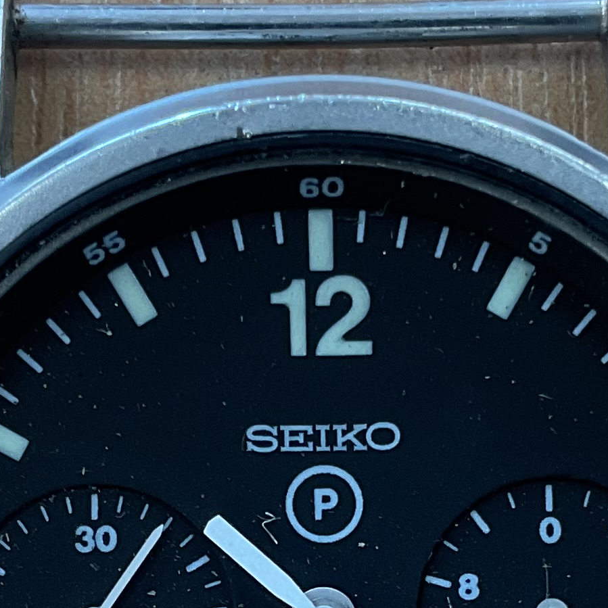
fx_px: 2285
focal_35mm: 115
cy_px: 587
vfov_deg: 14.9
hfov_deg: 15.2
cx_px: 308
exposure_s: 1/120
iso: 50
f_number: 1.8
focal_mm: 3
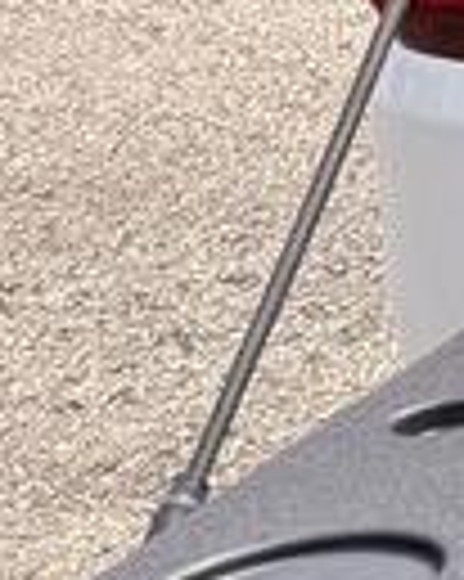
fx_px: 4004
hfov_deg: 4.9
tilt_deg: -9.6
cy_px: -755
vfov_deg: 7.8
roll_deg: -0.9
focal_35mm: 233
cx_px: 2640
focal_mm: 6.76
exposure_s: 1/3953
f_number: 1.78
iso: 80
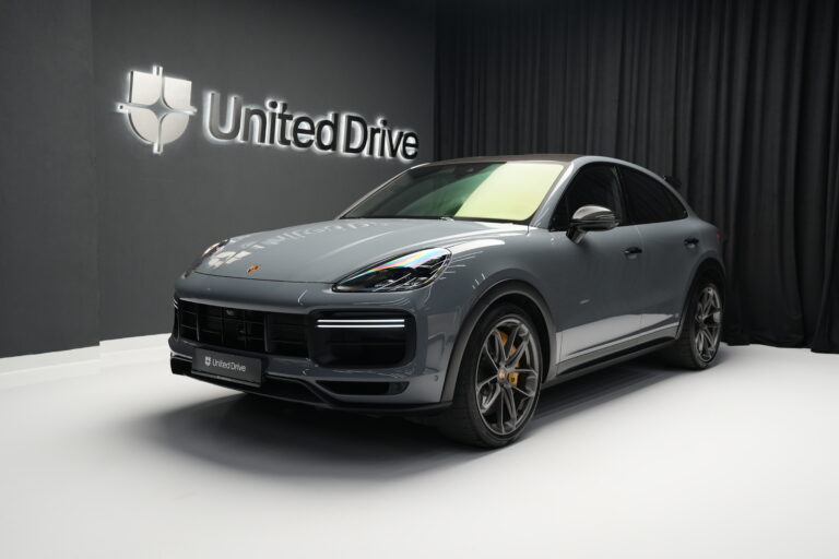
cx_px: 420
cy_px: 280
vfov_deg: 37.9
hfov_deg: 54.4
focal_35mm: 35
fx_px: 816
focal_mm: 35
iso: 1600
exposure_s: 1/40
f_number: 4
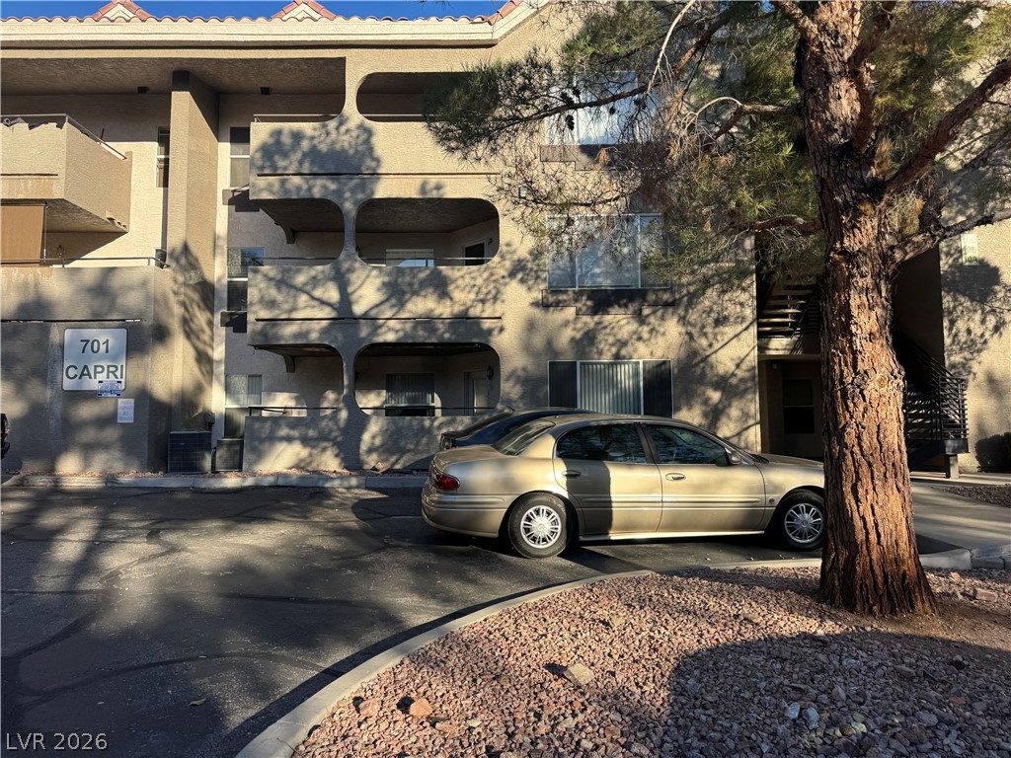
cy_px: 379
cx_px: 506
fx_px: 701
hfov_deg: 71.6
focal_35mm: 24
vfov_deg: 56.8
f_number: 1.78
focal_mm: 6.76
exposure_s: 1/1524
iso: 80
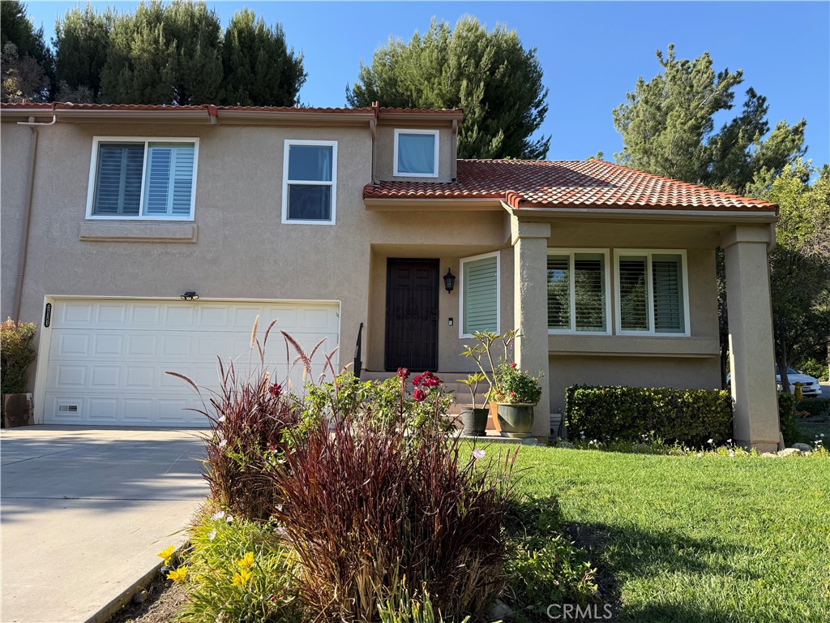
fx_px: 575
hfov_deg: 71.6
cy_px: 312
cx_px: 415
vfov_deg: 56.8
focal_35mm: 24
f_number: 1.78
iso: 80
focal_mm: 6.76
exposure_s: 1/1522
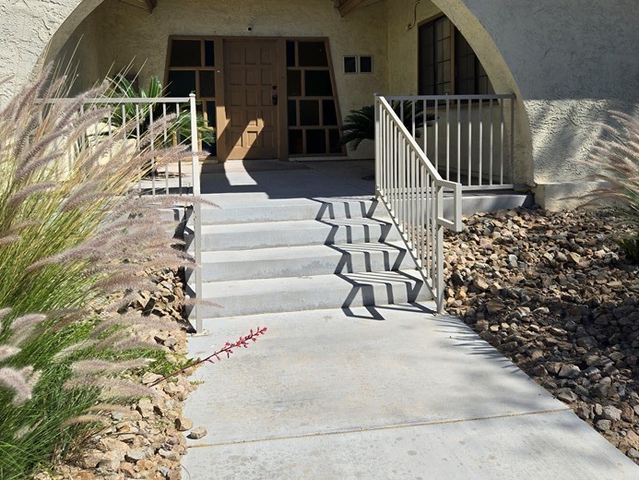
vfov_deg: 41.2
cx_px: 322
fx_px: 628
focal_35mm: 34
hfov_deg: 53.9
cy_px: 153
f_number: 1.8
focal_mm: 5.4
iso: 25
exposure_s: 1/2252
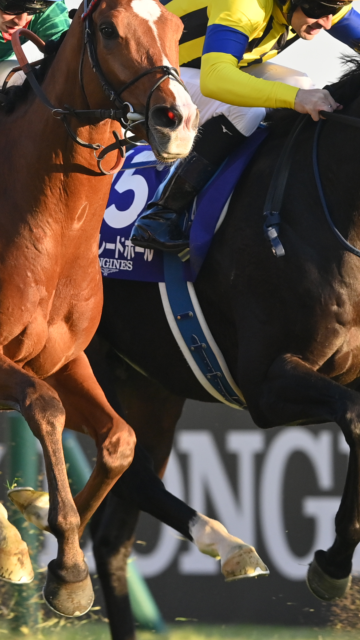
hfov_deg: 1.2
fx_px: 16511
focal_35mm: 973
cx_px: 173
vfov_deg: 2.2
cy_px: 224
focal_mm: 400
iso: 800
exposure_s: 1/1250
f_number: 5
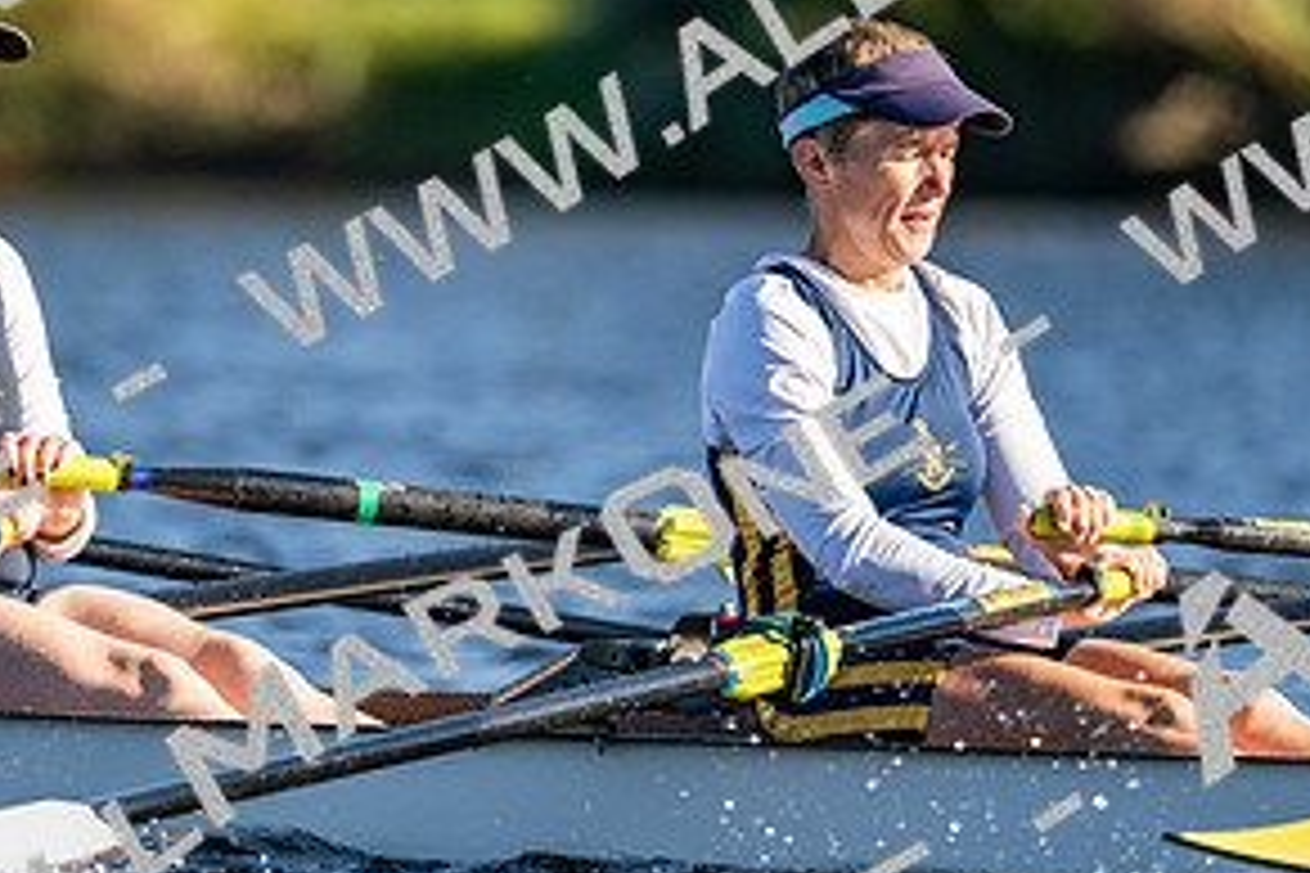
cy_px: 360
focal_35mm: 798
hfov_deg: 2.6
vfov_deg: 1.7
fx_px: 29036
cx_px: 792
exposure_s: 1/2500
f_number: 4.5
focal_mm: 400
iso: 400
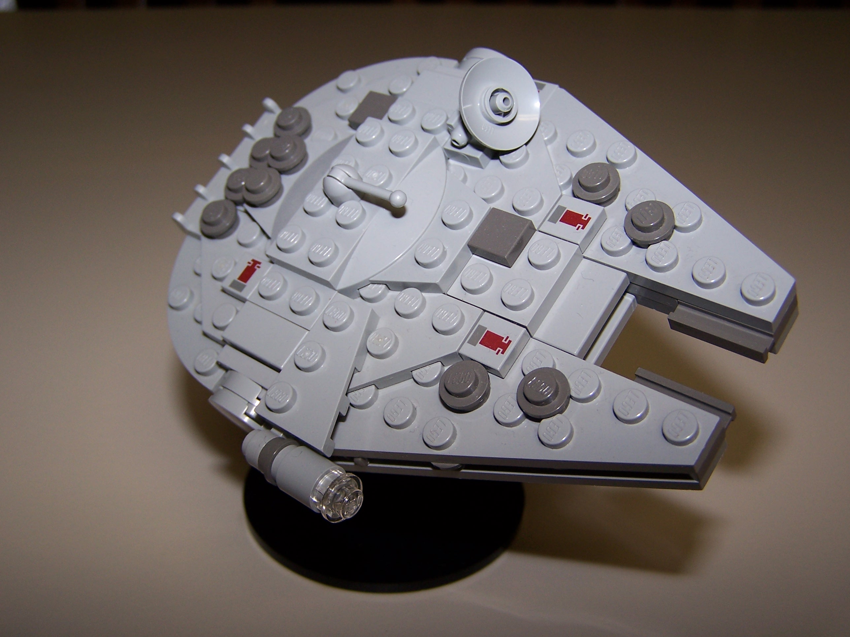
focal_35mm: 38
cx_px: 425
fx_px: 933
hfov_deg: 49.0
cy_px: 318
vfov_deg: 37.7
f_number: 2.8
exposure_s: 1/60
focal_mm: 6.3
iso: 80
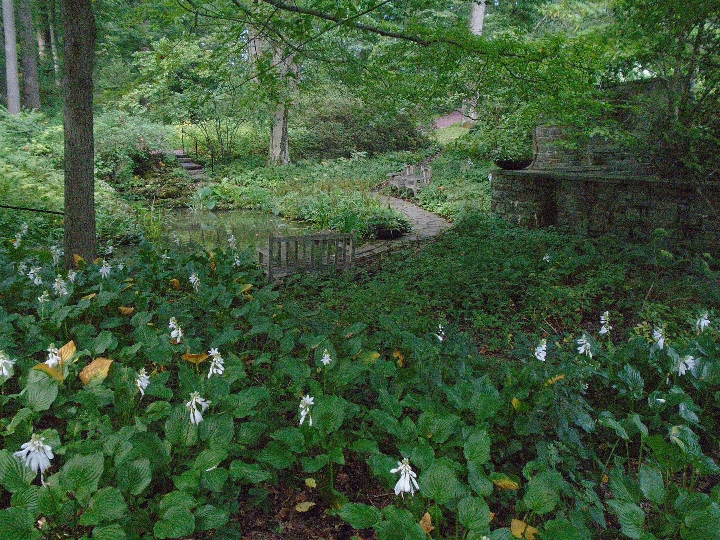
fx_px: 645
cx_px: 360
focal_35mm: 31
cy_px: 270
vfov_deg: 45.4
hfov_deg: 58.4
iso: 800
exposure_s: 1/200
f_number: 3.5
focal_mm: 5.5
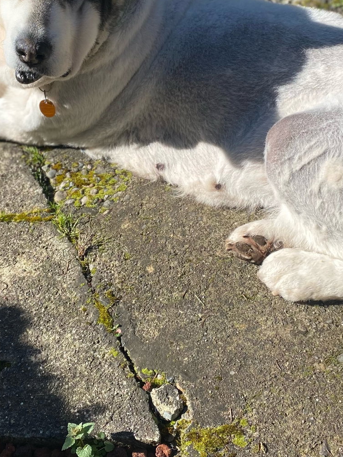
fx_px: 727
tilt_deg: -40.8
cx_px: 161
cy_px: 166
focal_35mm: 55
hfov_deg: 26.6
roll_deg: +7.4
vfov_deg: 34.7
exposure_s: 1/1927
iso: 32
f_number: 1.8
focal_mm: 4.25
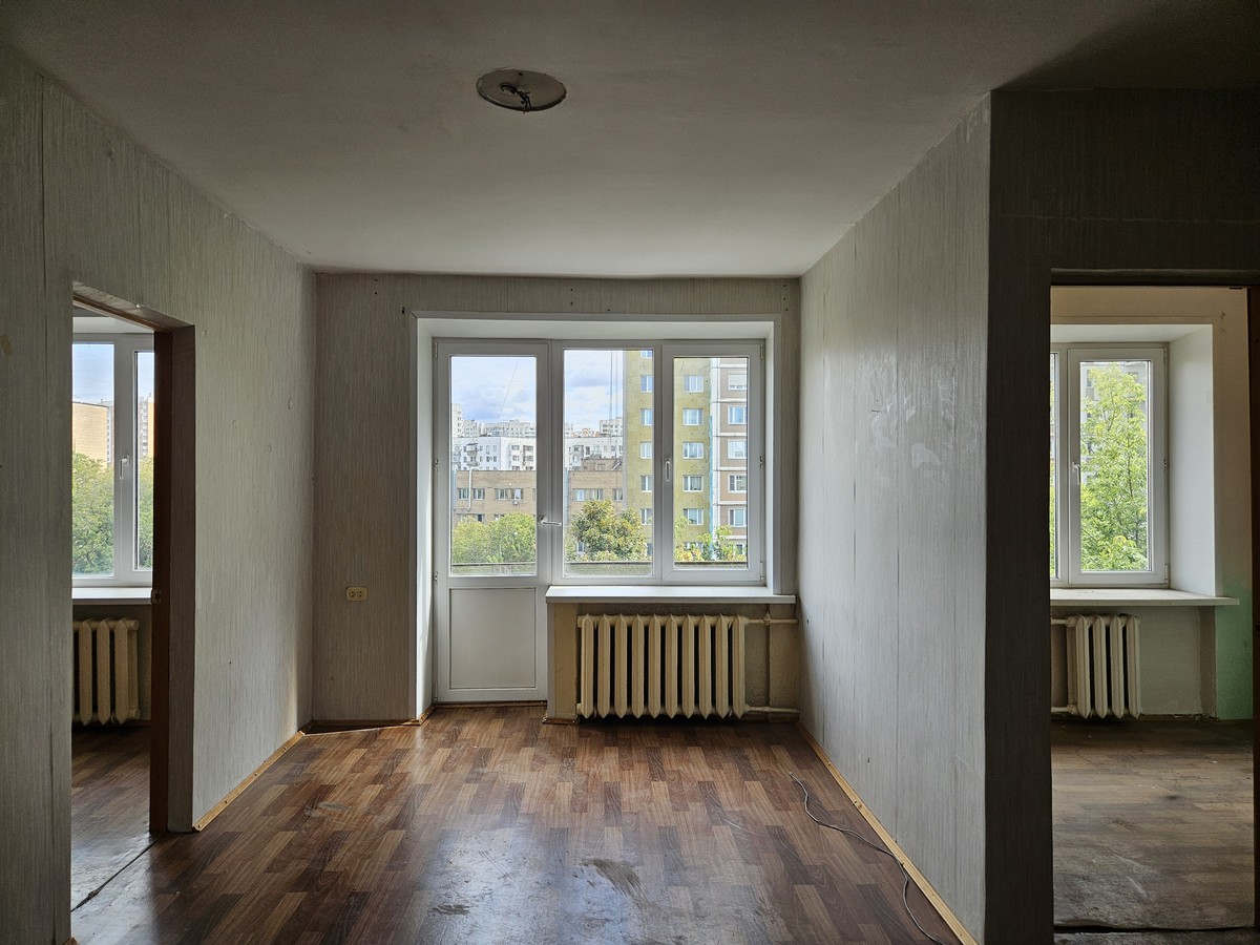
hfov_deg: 73.9
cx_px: 630
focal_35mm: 23
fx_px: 837
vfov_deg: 58.9
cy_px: 472
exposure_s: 1/203
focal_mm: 5.4
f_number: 1.8
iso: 25
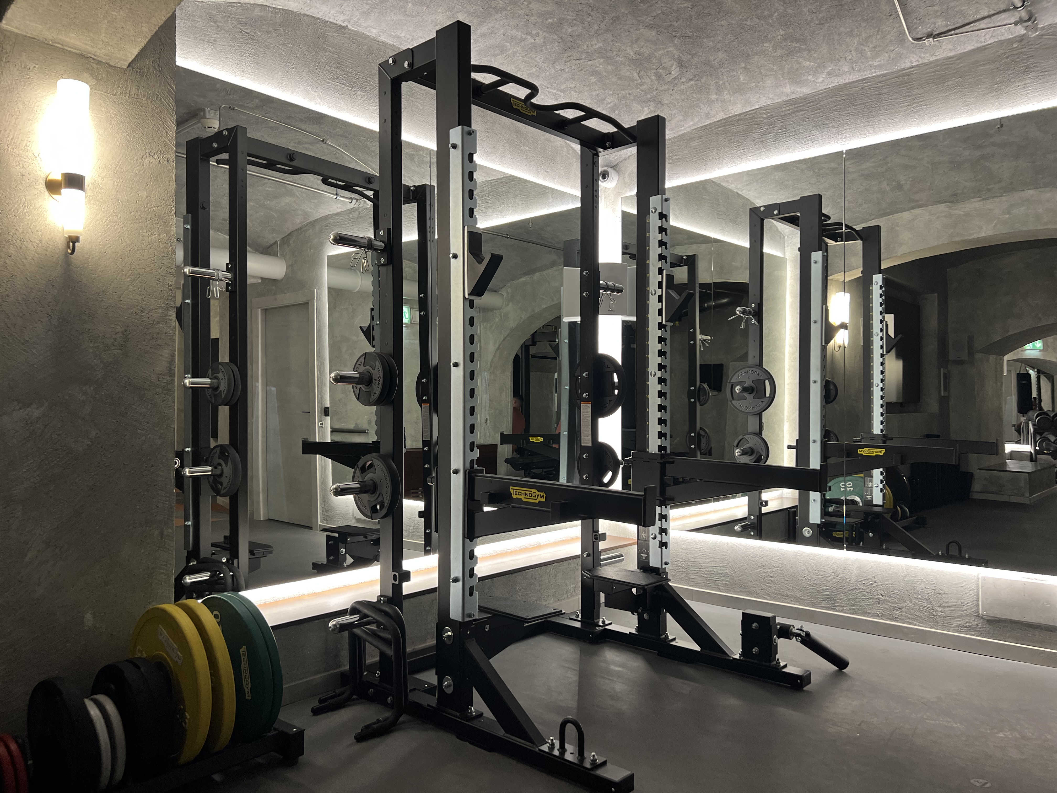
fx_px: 794
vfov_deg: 53.1
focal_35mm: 26
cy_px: 396
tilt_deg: +1.4
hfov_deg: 67.3
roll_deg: +0.5
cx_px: 528
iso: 125
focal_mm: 5.7
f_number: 1.5
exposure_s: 1/78
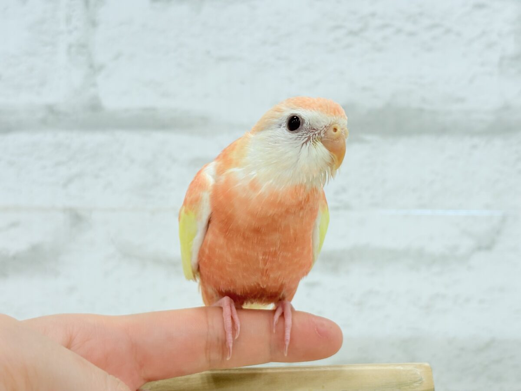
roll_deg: +0.1
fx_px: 783
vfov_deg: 28.0
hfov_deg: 36.8
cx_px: 260
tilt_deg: +0.9
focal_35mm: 52
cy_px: 196
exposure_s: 1/100
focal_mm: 5.96
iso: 50
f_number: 1.6
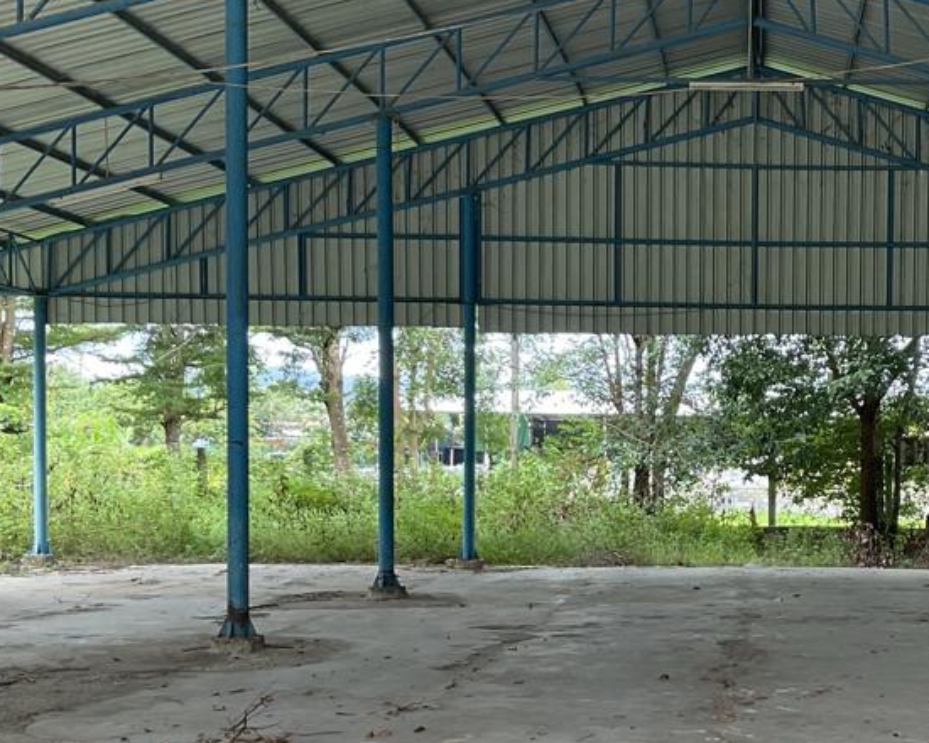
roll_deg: -0.4
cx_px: 761
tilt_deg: -2.2
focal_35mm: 59
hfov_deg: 31.0
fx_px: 1622
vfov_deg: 25.6
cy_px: 518
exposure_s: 1/100
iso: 20
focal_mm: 3
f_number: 1.8
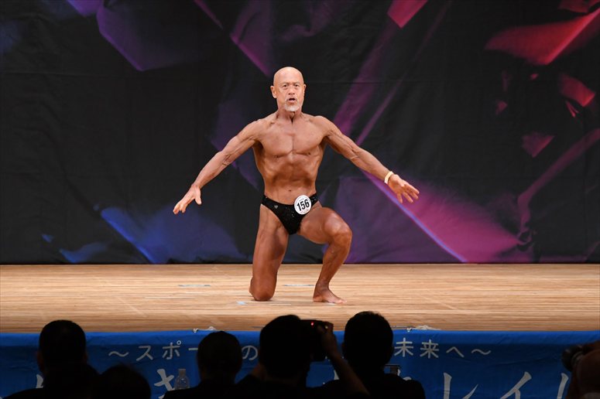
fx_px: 4248
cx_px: 300
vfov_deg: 5.4
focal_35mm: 255
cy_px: 200
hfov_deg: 8.1
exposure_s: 1/400
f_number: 5.6
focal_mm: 170
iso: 3200
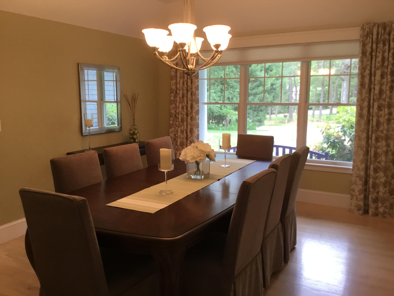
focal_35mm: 31
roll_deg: +0.8
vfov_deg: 45.4
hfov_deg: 58.4
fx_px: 353
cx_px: 197
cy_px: 148
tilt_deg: -8.7
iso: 32
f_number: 2.4
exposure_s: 1/40
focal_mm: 3.3
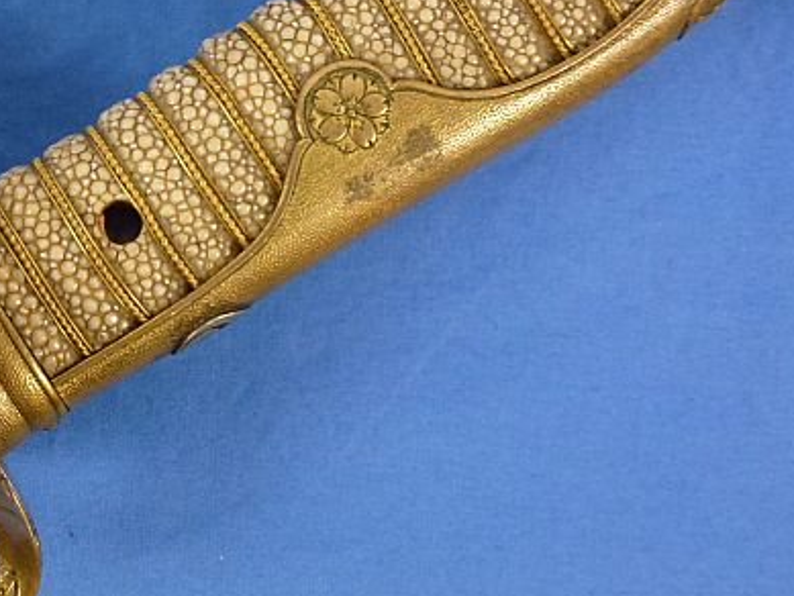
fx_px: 1698
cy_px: 178
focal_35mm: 74
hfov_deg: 25.8
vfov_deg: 19.8
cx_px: 155
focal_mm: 6.4
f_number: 3.7
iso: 250
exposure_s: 1/60
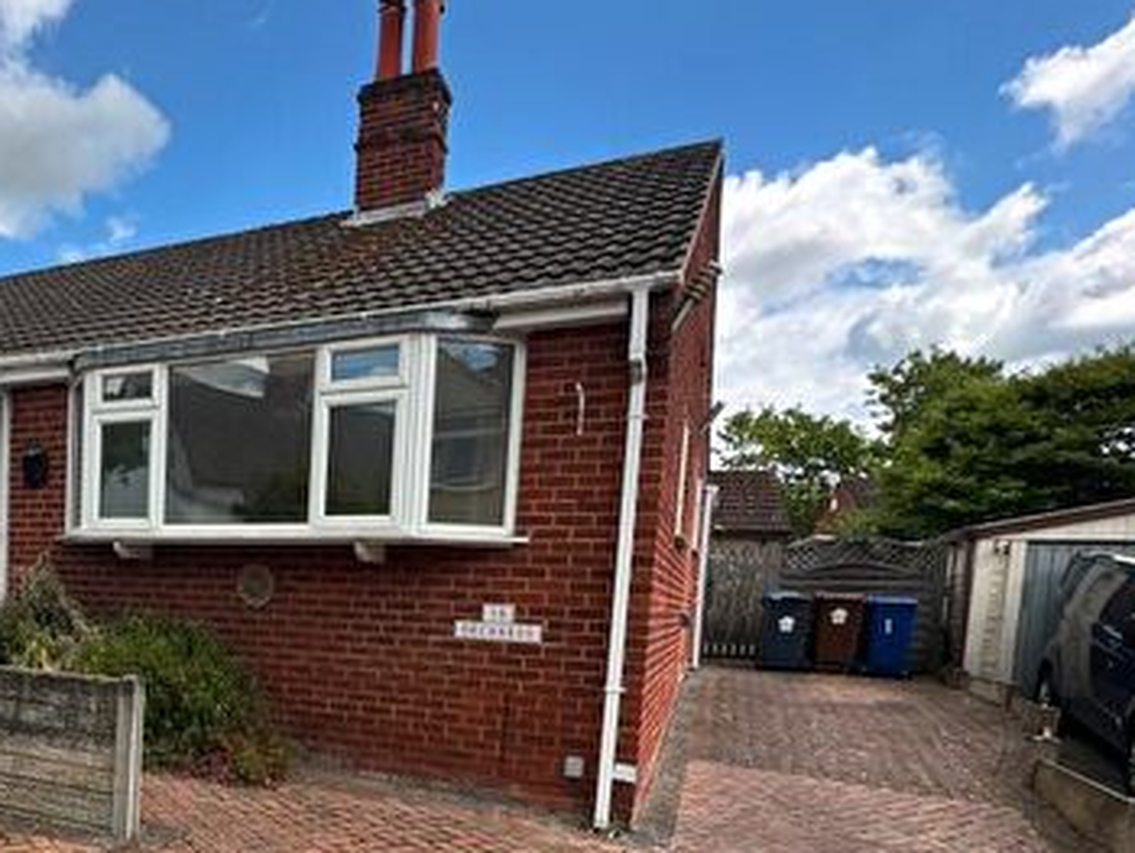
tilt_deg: -3.8
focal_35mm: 28
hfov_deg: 57.3
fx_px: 919
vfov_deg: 47.4
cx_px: 185
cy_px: 667
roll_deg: -2.4
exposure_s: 1/479
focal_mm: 2.22
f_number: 2.2
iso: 40
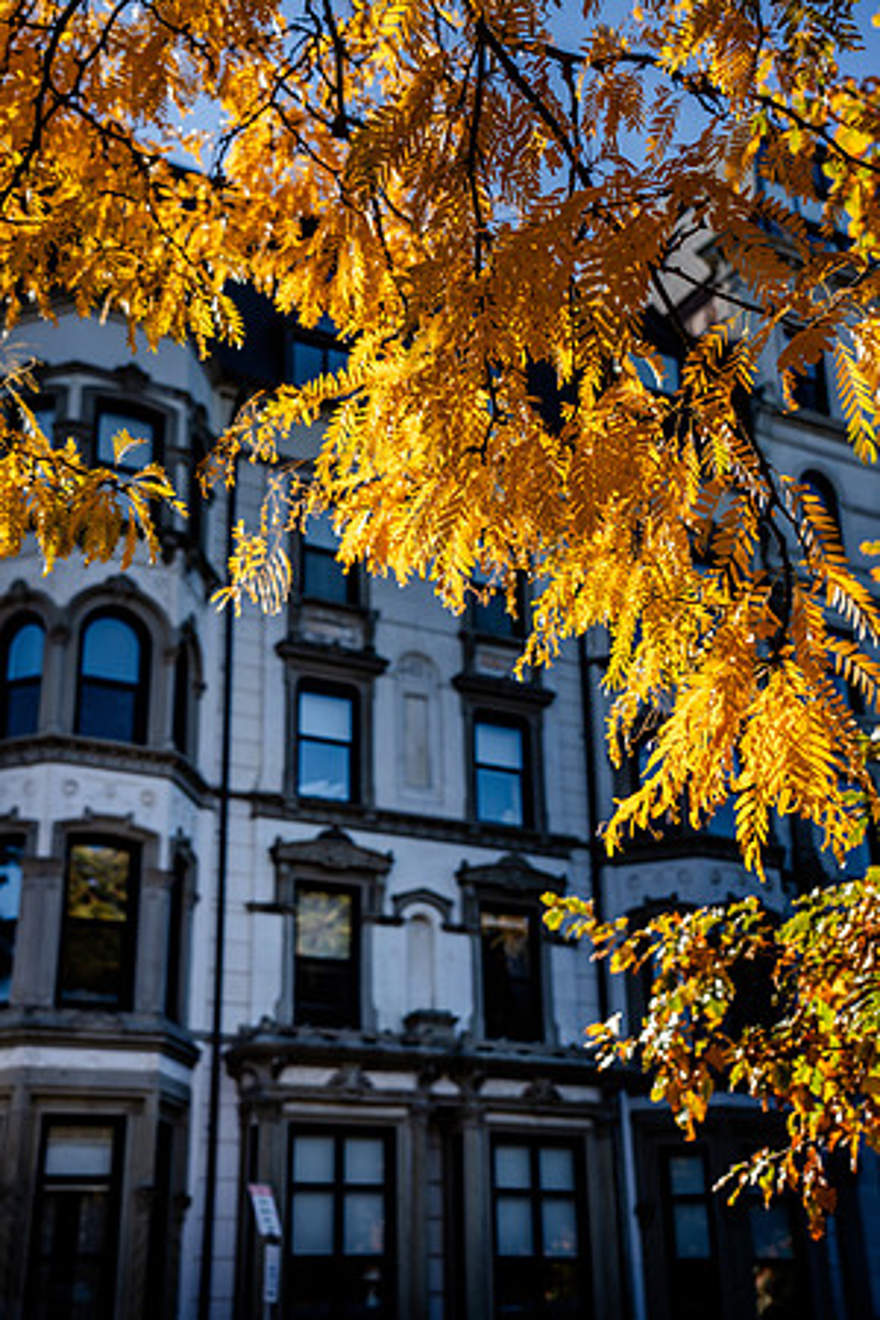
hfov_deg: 30.5
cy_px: 660
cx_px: 440
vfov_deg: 44.5
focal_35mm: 44
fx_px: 1613
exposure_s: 1/500
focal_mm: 44
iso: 100
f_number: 4
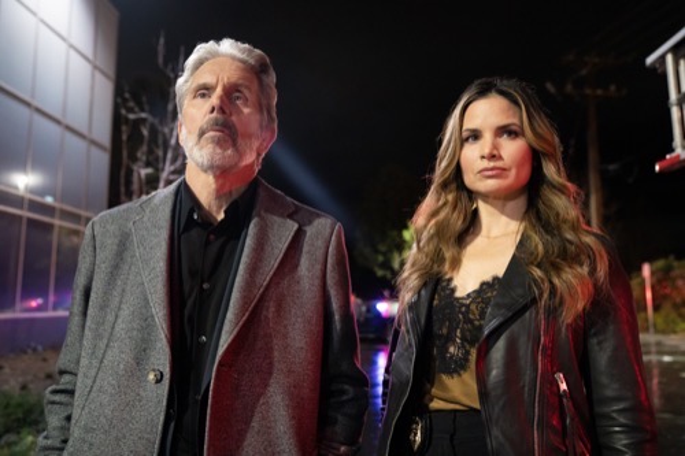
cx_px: 342
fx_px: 552
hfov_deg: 63.7
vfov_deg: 44.9
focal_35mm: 29
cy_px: 228
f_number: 2.8
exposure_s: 1/100
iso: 6400
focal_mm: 29
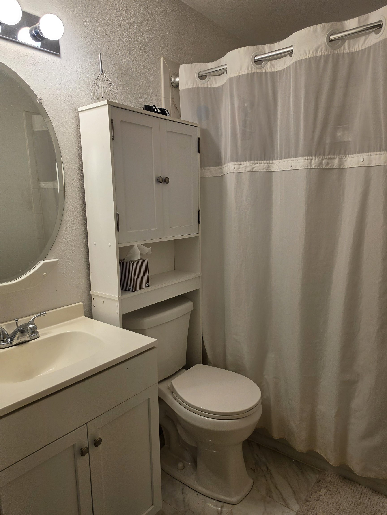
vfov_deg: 73.9
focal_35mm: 23
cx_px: 194
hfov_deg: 58.9
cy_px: 258
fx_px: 343
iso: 40
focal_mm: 6.5
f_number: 1.4
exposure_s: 1/120
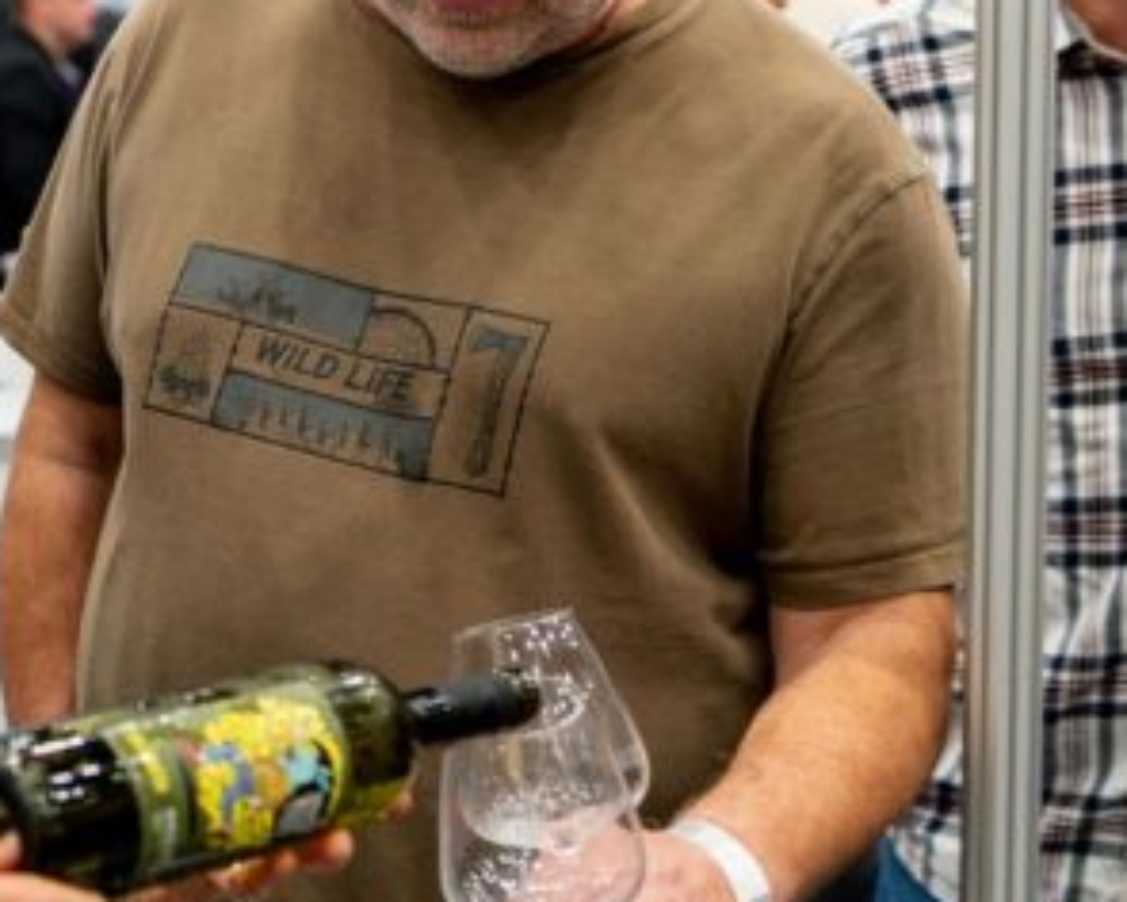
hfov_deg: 19.7
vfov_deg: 16.0
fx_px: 3202
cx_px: 188
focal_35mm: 96
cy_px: 350
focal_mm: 37
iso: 640
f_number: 2.8
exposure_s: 1/100
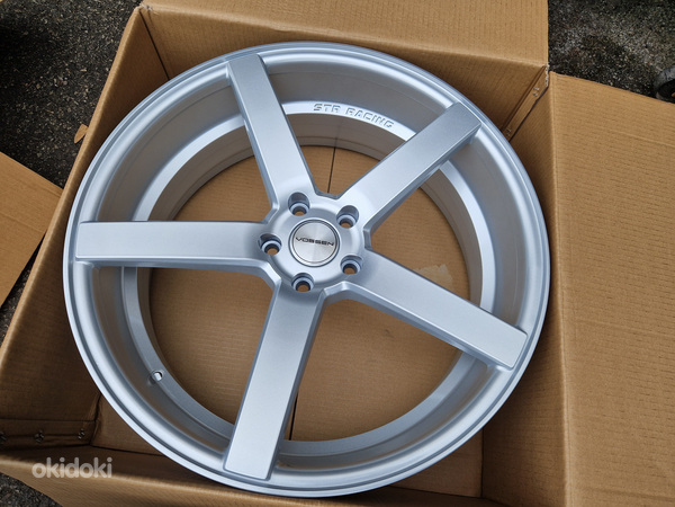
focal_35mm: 23
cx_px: 338
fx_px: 448
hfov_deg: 73.9
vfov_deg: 58.9
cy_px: 254
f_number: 1.8
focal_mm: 5.4
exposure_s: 1/436
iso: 50
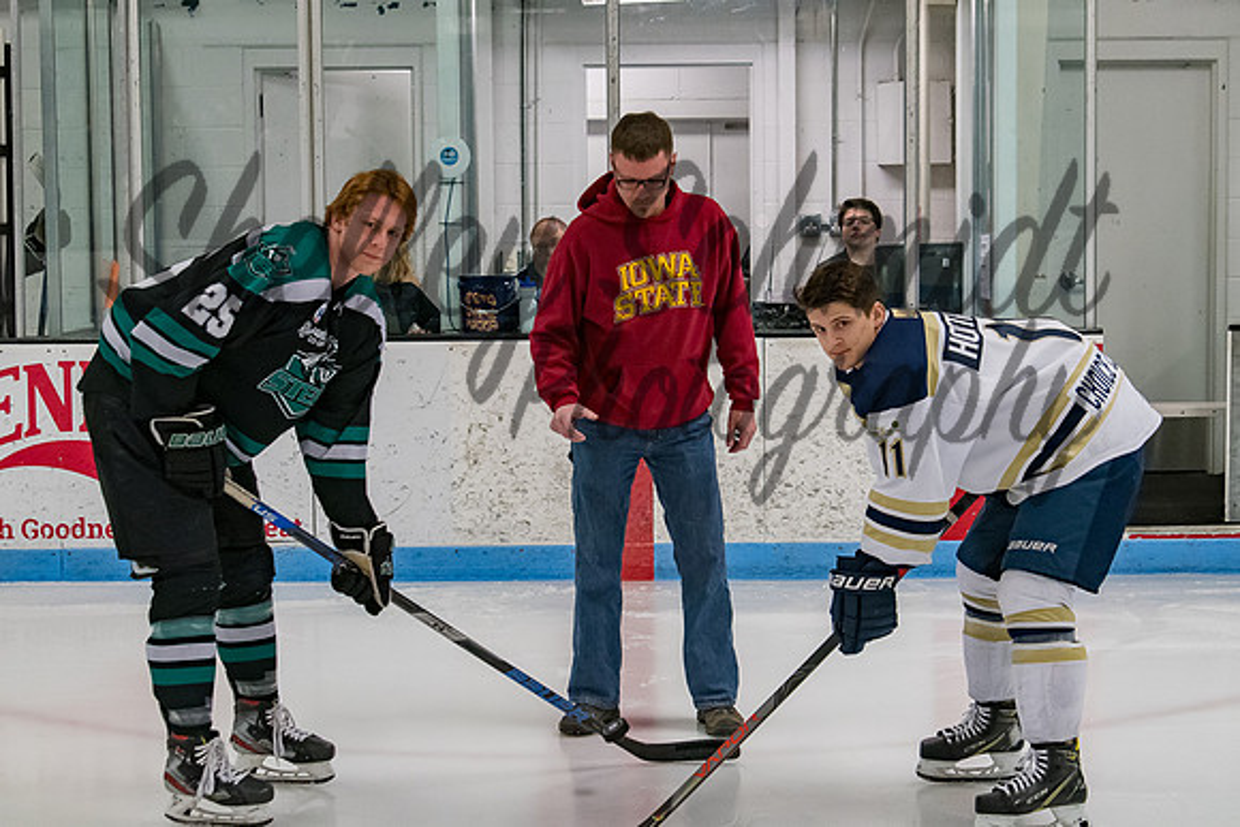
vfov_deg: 20.0
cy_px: 369
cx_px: 653
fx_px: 2350
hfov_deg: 29.6
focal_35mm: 68
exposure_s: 1/250
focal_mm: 40
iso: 1600
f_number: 4.5
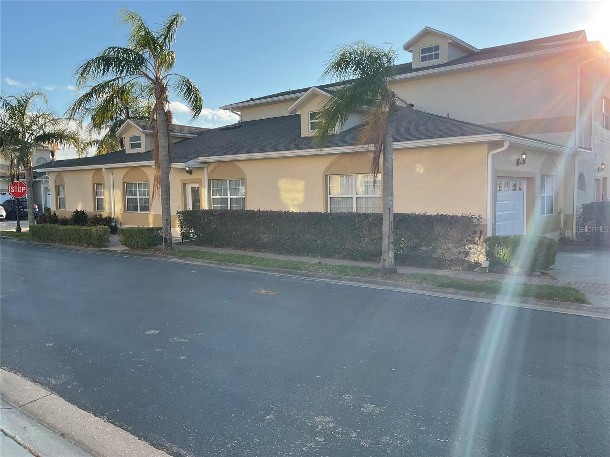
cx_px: 305
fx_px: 511
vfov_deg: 48.2
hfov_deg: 61.7
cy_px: 228
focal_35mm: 29
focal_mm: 3
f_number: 1.8
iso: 16
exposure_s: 1/1015
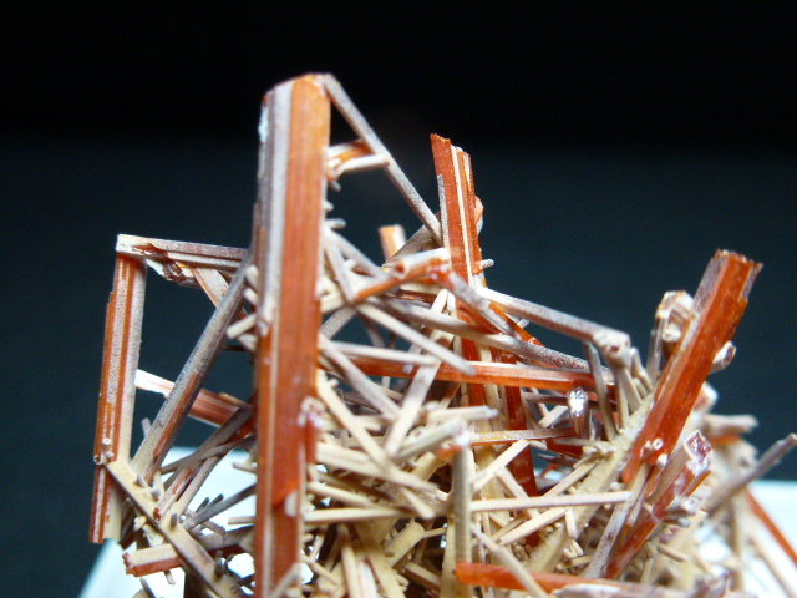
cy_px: 299
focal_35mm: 41
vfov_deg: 35.1
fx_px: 944
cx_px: 398
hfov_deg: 45.8
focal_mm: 7.4
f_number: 3.9
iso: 320
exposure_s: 1/80
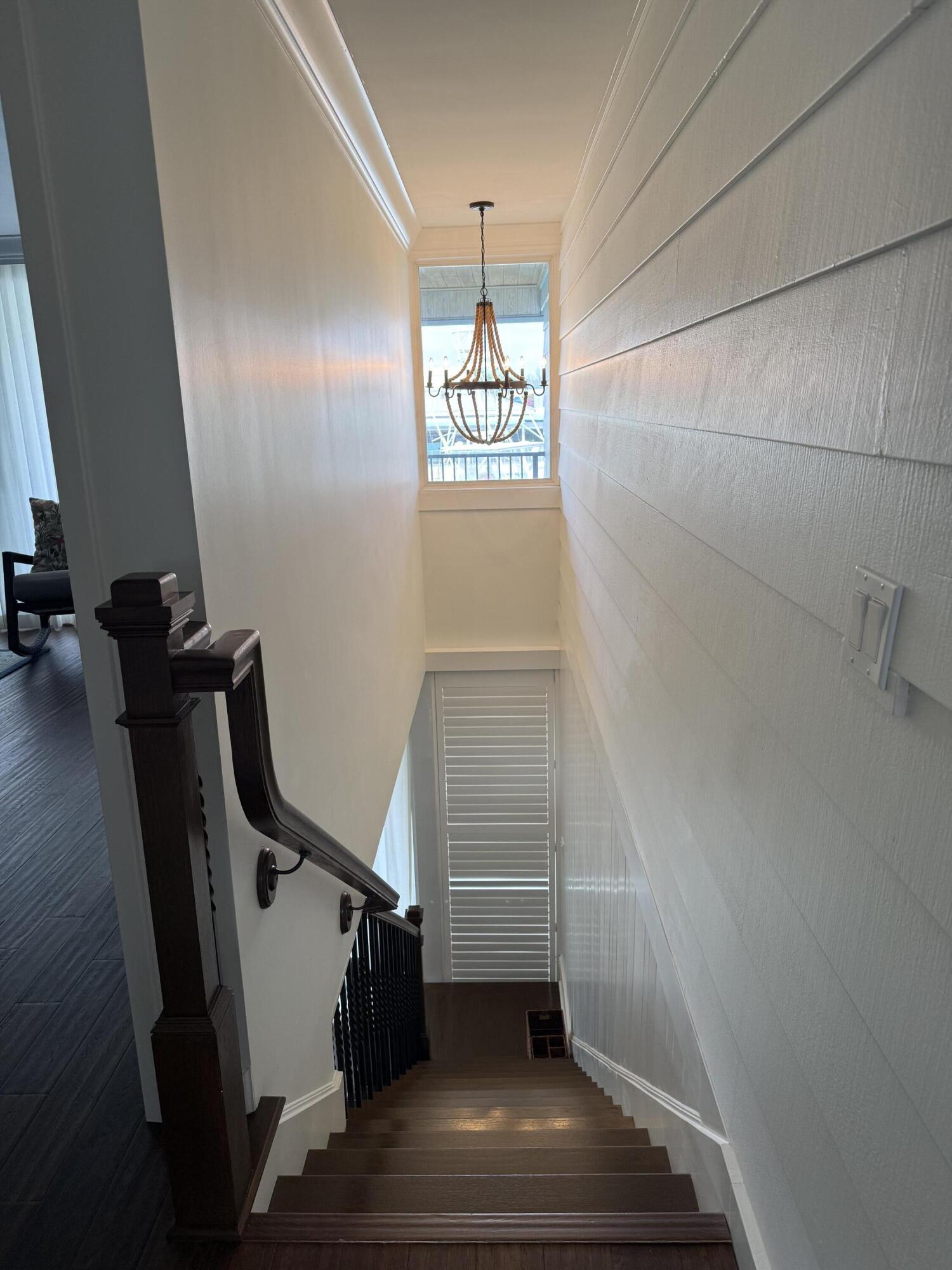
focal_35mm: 24
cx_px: 476
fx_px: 880
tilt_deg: -13.9
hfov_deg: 56.8
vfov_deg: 71.6
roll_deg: +1.8
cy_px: 635
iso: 100
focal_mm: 6.76
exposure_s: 1/120
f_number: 1.78
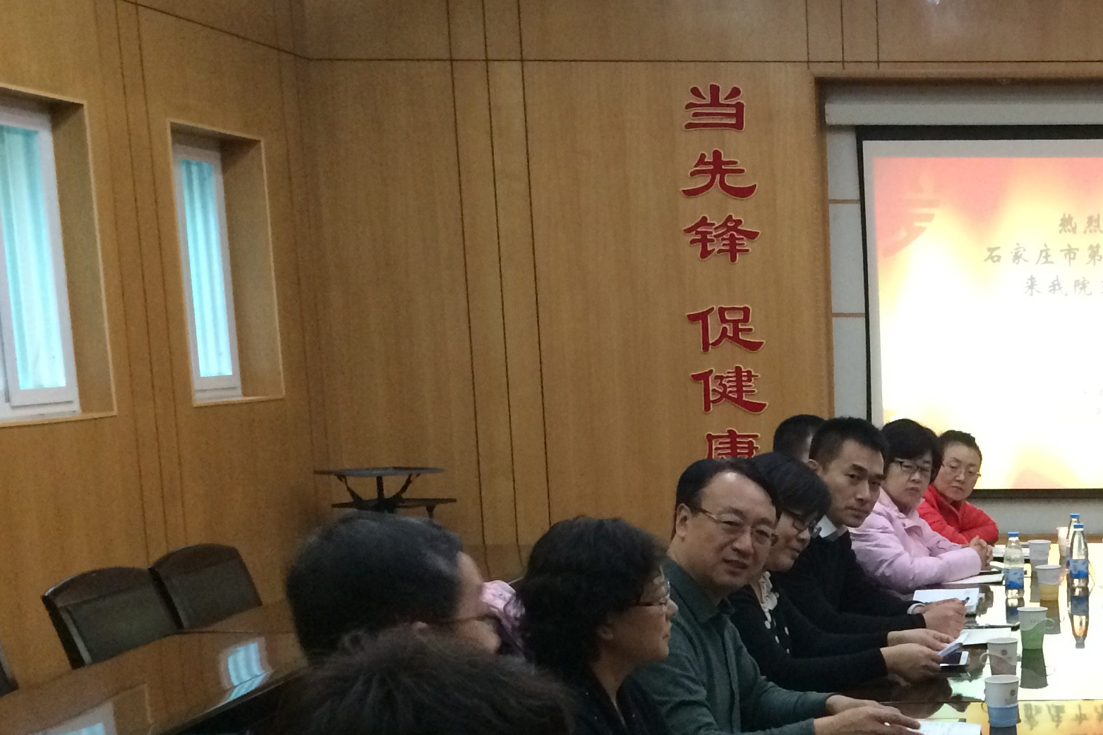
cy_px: 684
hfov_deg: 29.8
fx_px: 1930
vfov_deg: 21.0
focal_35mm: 63
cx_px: 1092
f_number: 2.2
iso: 320
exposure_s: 1/33
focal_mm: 4.15
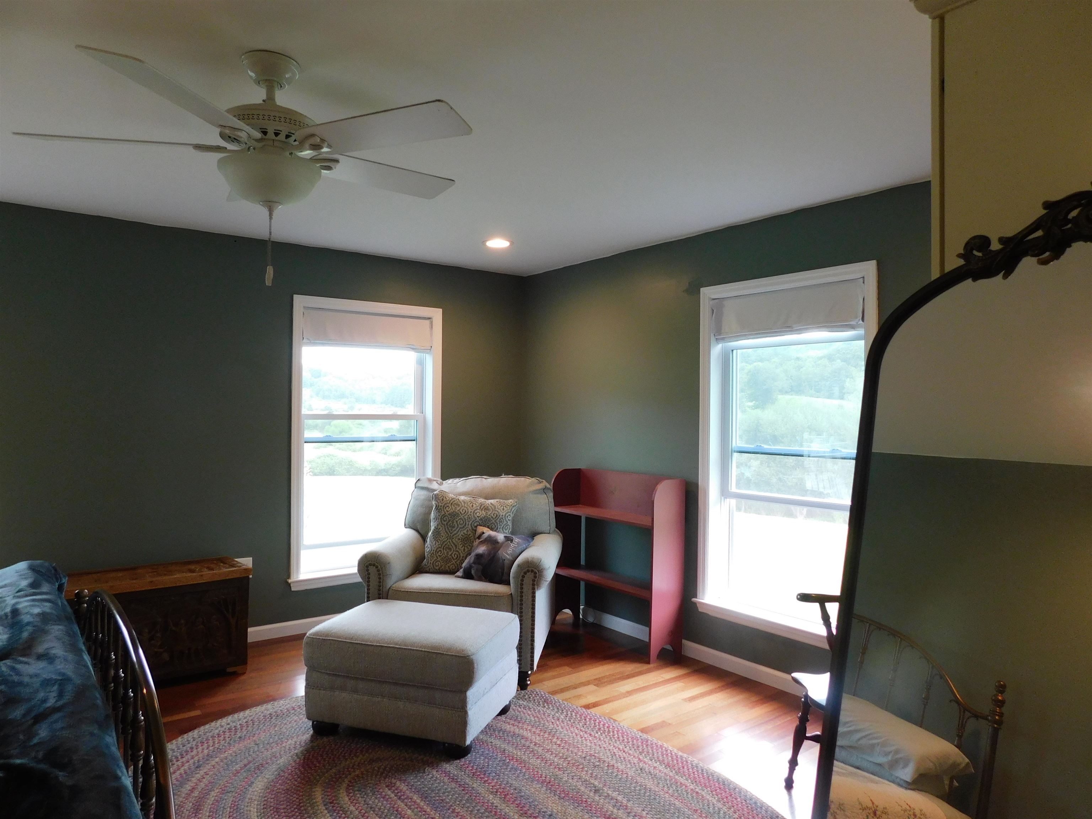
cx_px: 546
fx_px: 726
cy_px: 410
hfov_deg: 73.9
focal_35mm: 23
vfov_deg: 58.9
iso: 180
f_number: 3
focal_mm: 4
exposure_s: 1/30
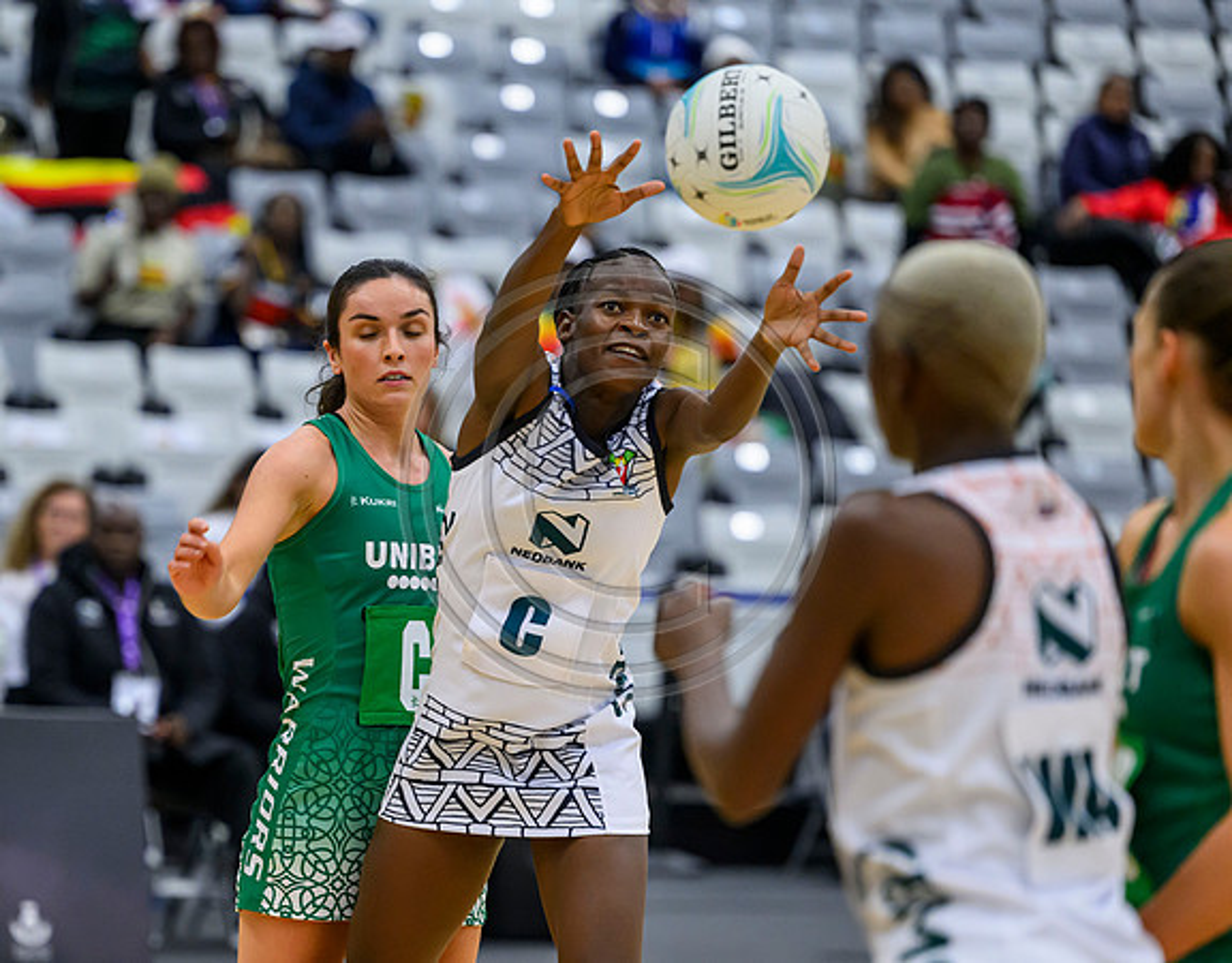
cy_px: 572
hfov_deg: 8.7
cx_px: 375
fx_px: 8095
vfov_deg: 6.8
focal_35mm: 224
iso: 4000
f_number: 3.2
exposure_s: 1/1000
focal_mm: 170
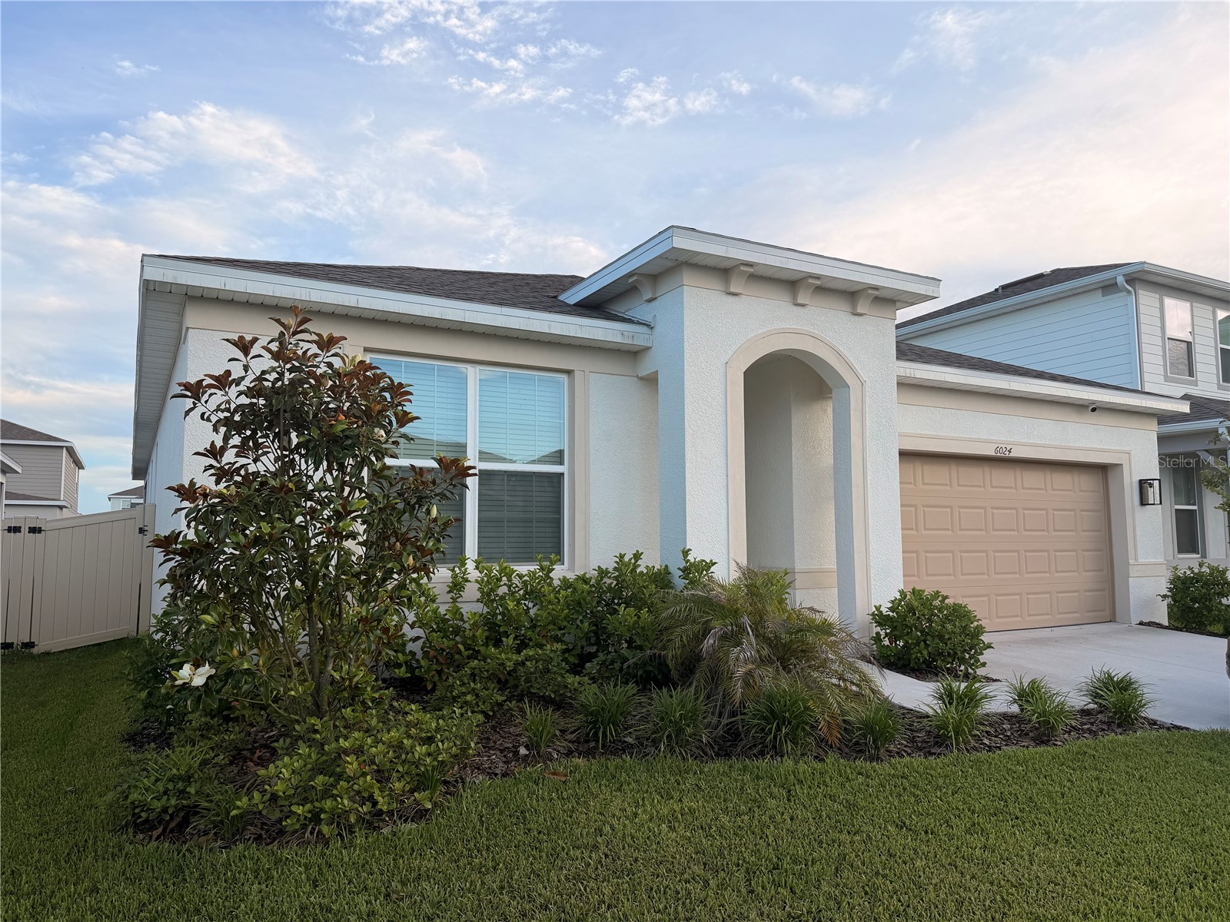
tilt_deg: +4.4
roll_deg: +0.3
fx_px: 853
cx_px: 615
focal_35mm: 24
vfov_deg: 56.8
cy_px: 461
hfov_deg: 71.6
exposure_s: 1/1156
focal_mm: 6.76
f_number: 1.78
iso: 80
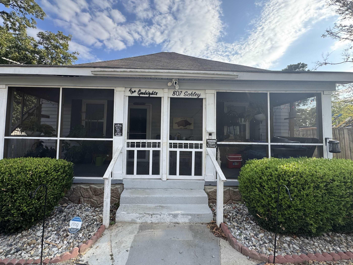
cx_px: 168
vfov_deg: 81.7
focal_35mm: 15
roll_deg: -1.4
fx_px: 153
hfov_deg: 98.1
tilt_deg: +2.4
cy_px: 126
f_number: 2.2
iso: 40
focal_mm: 2.22
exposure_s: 1/397
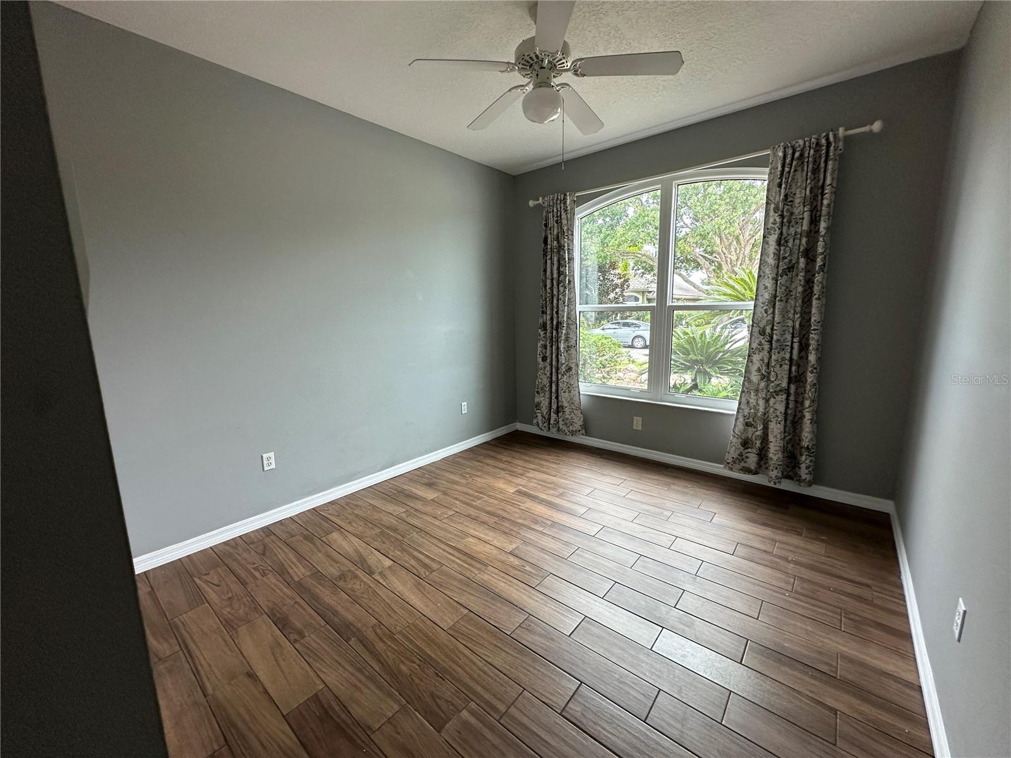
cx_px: 506
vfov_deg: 85.7
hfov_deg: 102.1
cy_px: 379
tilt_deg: -8.9
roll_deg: +0.8
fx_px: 409
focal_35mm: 14
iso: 160
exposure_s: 1/120
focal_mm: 2.22
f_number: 2.2
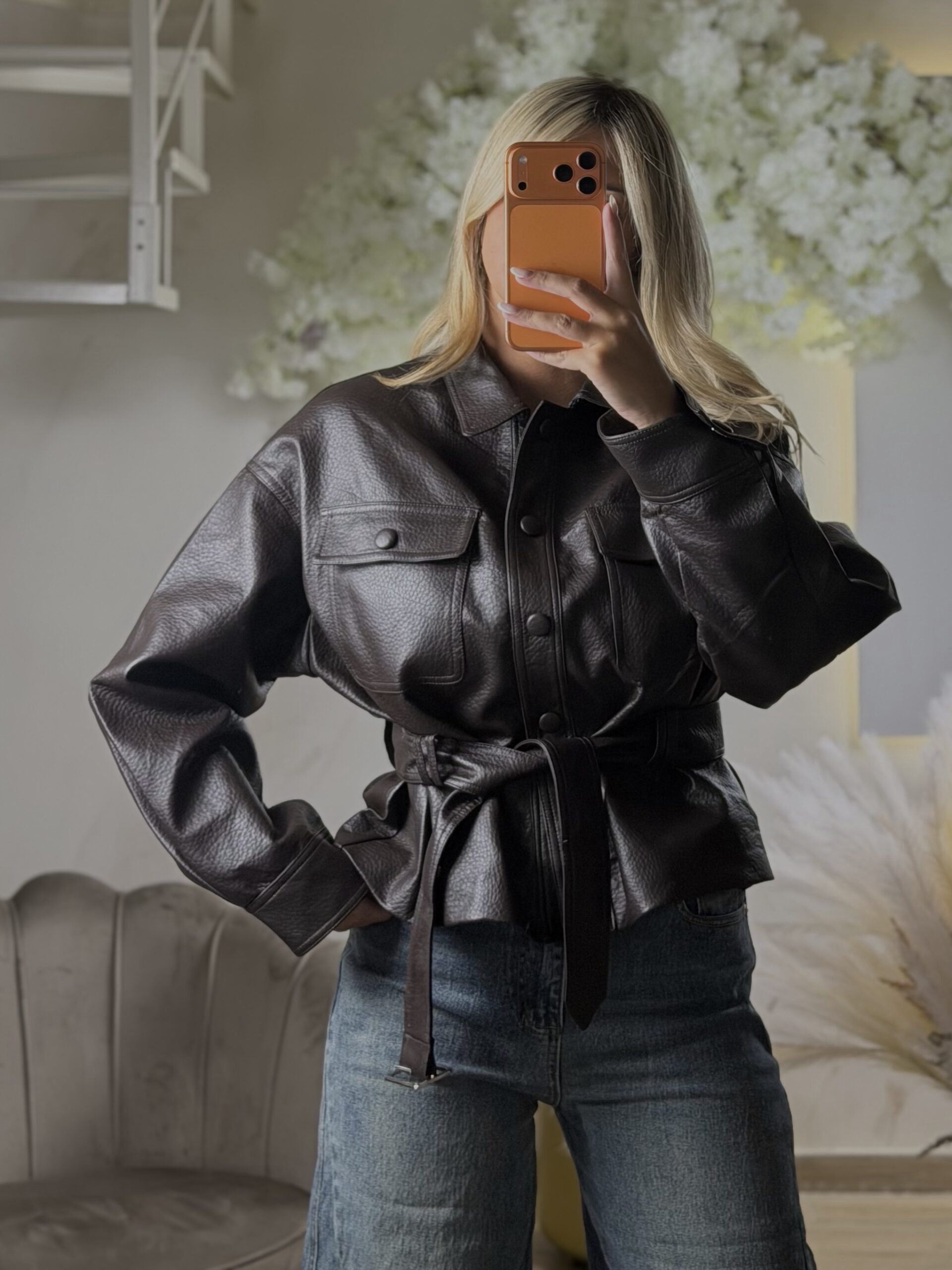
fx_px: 1760
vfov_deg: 39.7
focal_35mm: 48
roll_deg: +0.7
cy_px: 635
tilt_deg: -7.2
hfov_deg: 30.3
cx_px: 476
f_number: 1.78
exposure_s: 1/50
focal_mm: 6.76
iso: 50
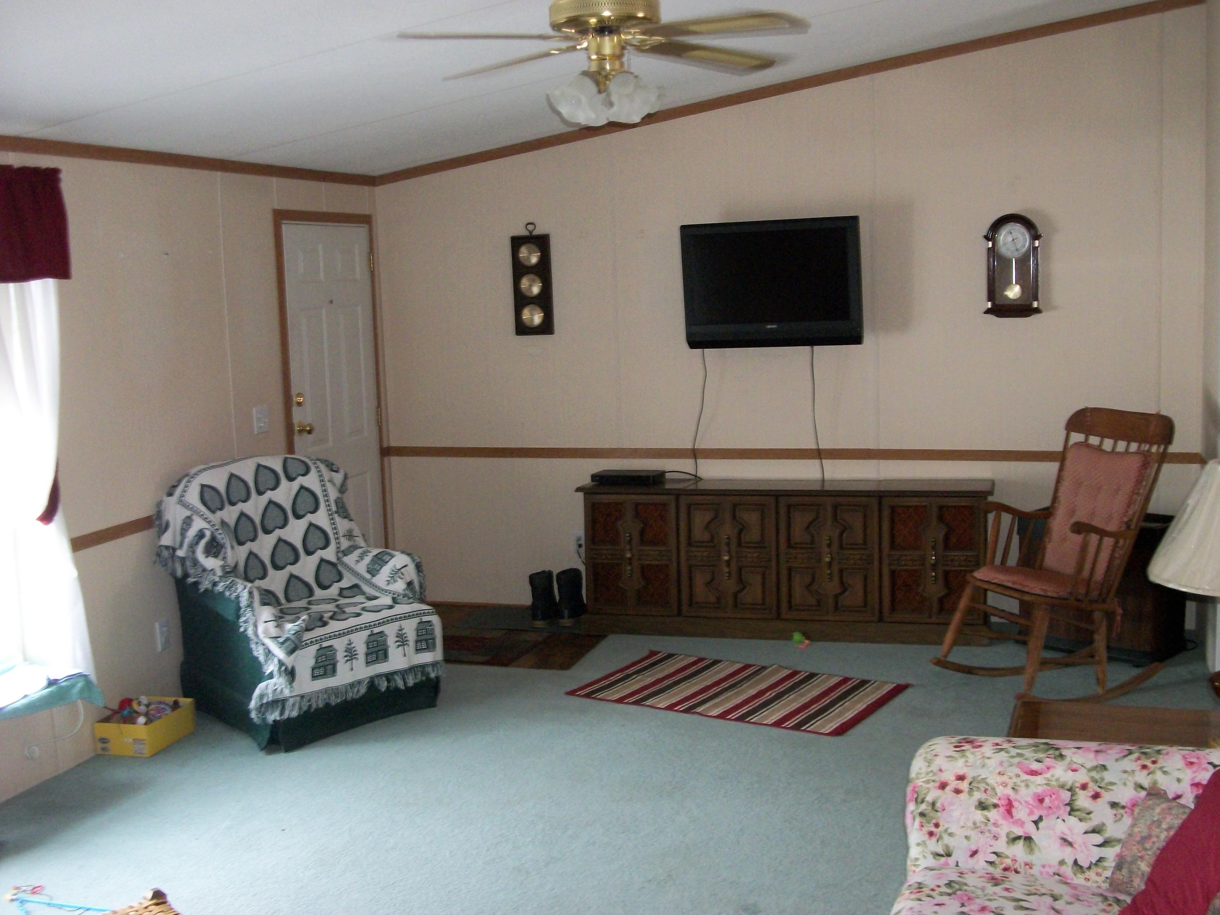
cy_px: 458
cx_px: 610
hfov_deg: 46.8
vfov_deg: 36.0
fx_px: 1410
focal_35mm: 40
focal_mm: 7.1
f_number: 3.2
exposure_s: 1/40
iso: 250
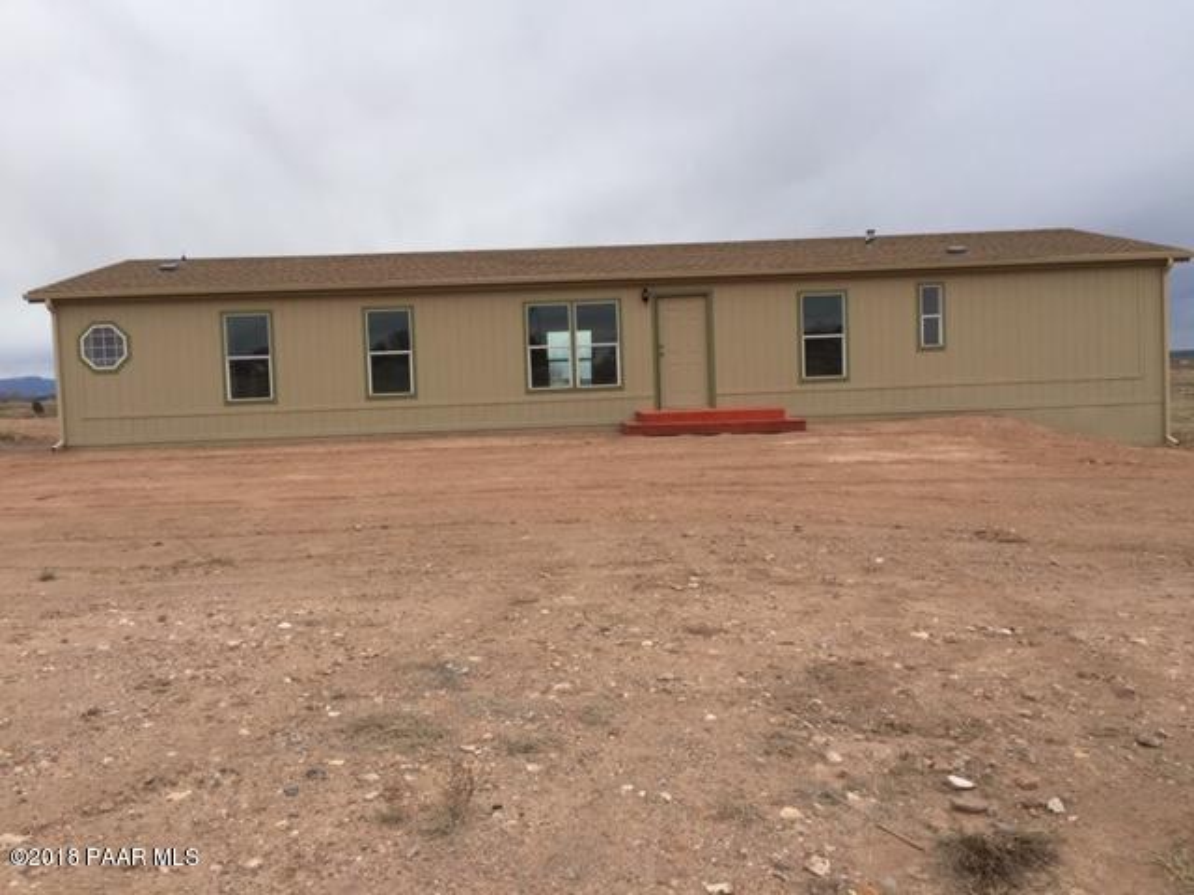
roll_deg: +1.2
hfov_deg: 61.7
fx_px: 1000
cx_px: 597
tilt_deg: -2.1
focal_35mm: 29
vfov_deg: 48.2
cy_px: 448
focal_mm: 4.15
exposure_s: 1/682
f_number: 2.2
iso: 32
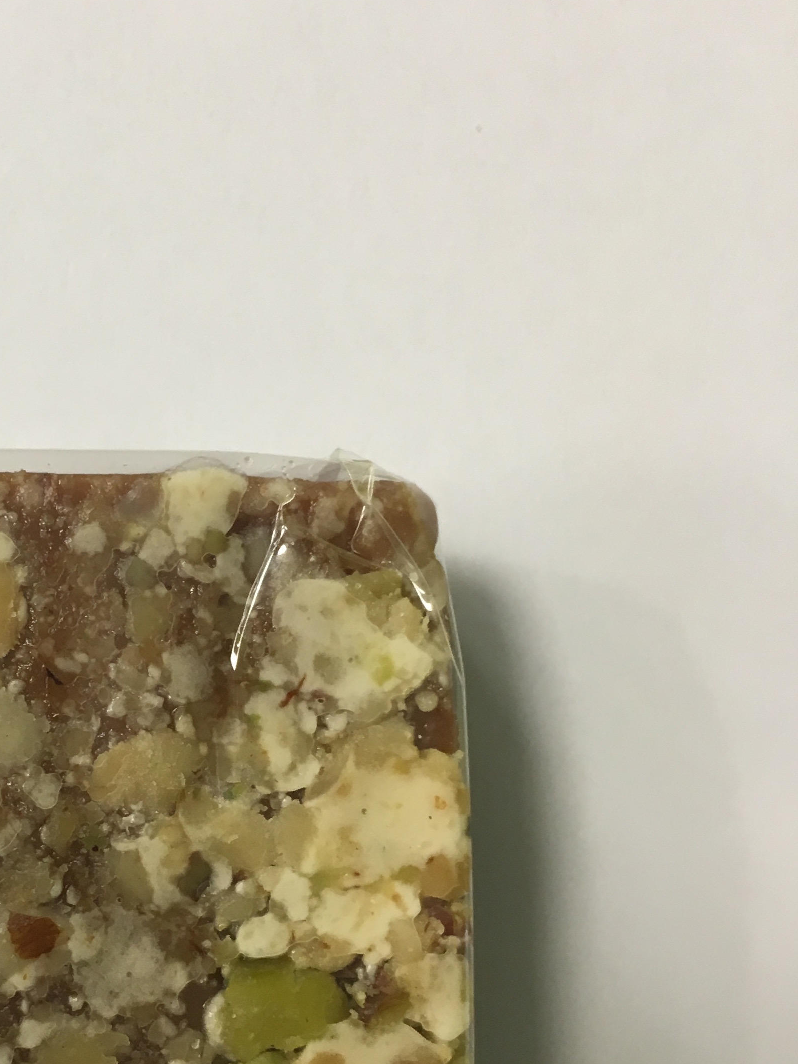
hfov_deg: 25.6
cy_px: 721
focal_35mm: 55
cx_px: 54
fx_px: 1691
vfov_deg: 34.6
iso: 100
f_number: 2.2
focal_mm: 4.15
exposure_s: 1/33
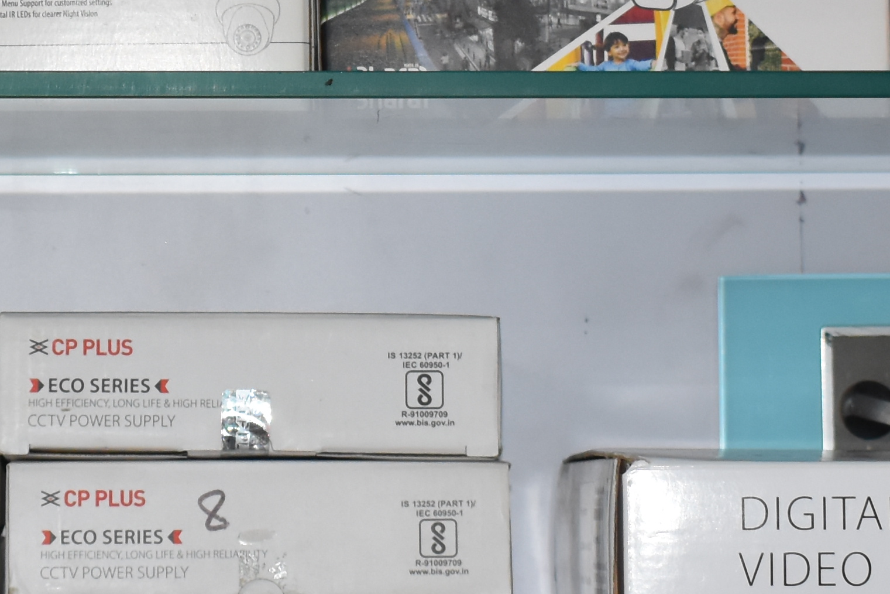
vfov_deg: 9.6
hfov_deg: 14.4
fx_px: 3510
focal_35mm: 142
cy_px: 129
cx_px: 314
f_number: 4.5
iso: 800
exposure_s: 1/80
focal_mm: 24
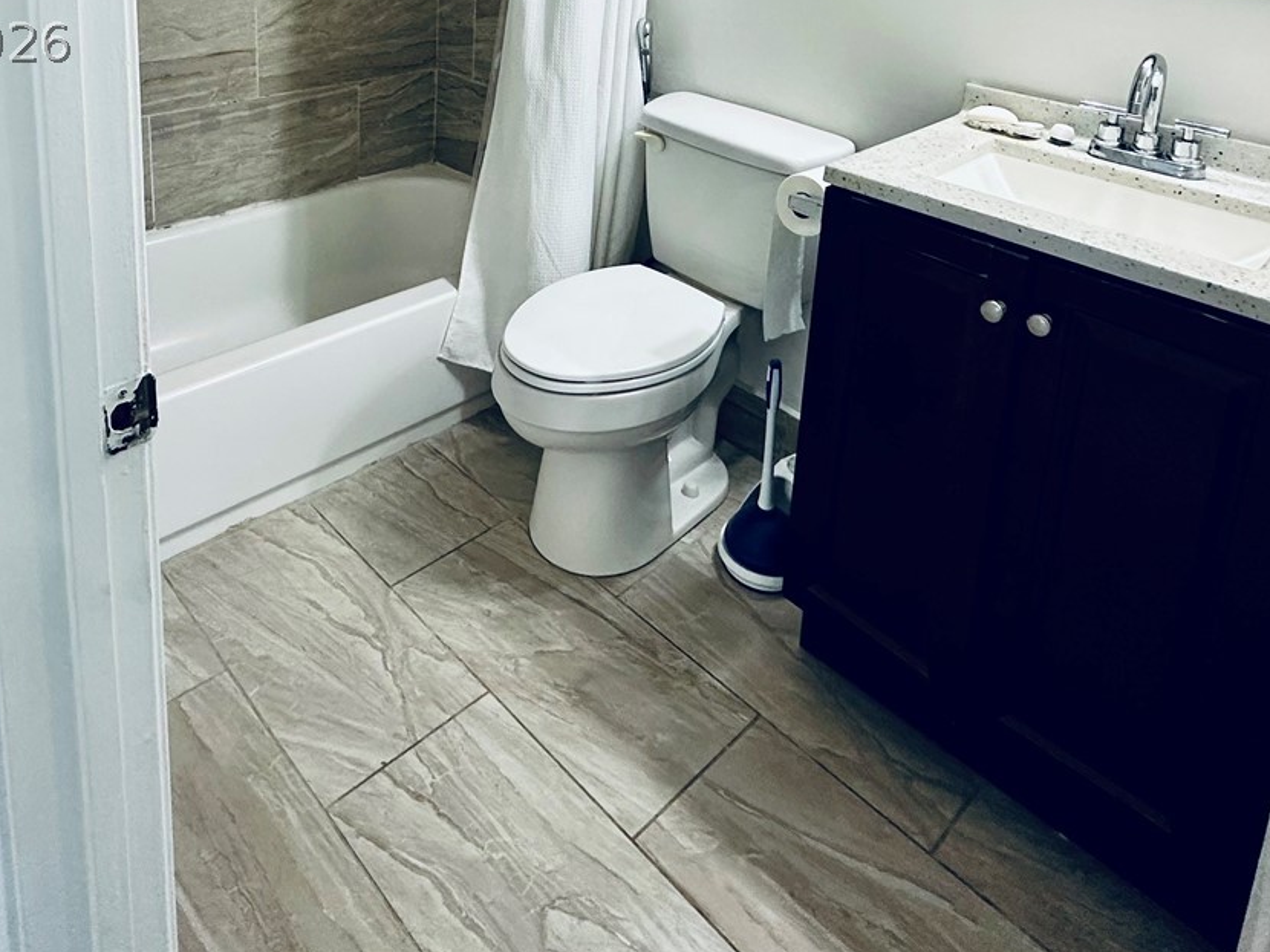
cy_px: 41
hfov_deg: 65.0
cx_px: 539
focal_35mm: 27
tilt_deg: -11.9
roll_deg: -2.1
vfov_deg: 45.0
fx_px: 990
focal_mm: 2.22
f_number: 2.2
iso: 250
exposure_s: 1/120
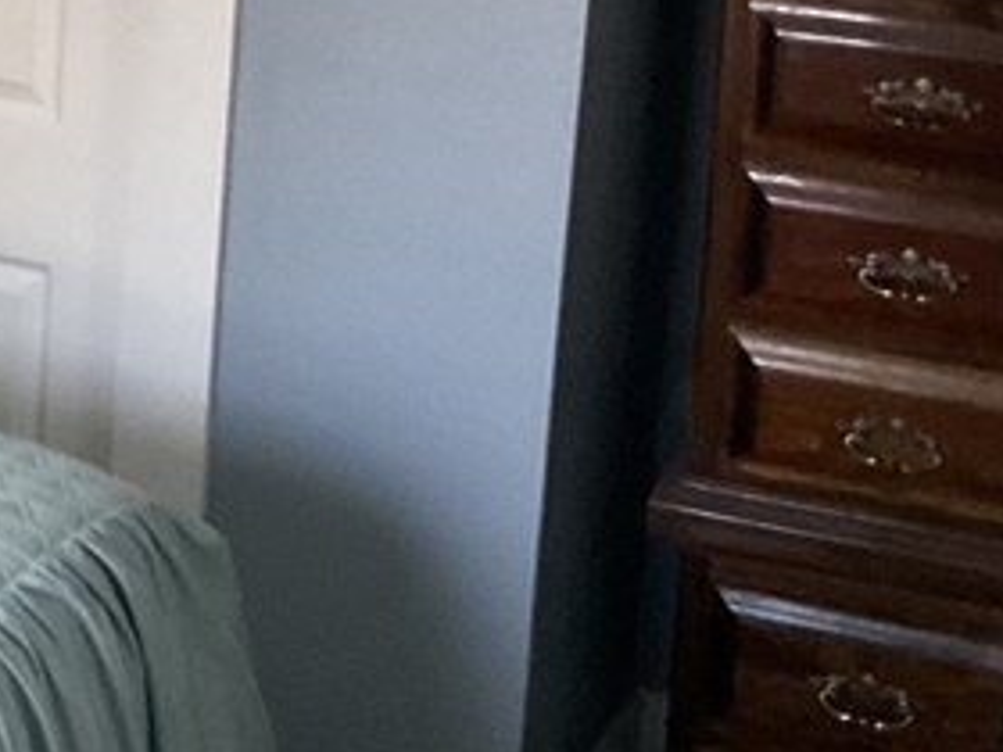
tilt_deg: -10.6
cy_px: -158
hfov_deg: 17.1
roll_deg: -2.2
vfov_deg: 13.6
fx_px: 3071
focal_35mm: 106
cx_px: -426
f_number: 1.8
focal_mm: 3
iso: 320
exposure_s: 1/52
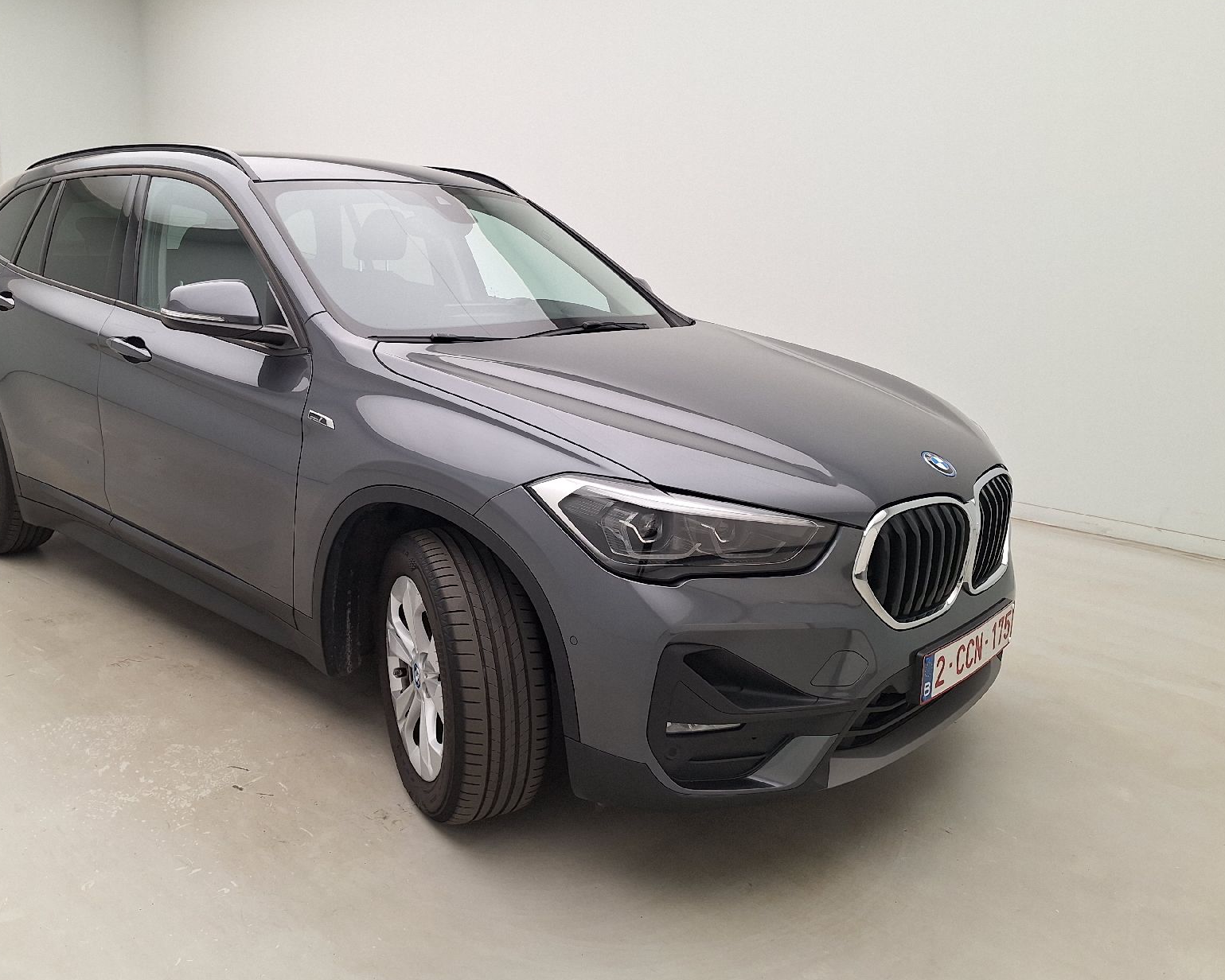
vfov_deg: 51.5
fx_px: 1015
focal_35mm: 28
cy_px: 451
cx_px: 498
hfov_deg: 61.7
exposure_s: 1/100
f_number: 1.8
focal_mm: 5.54
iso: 40
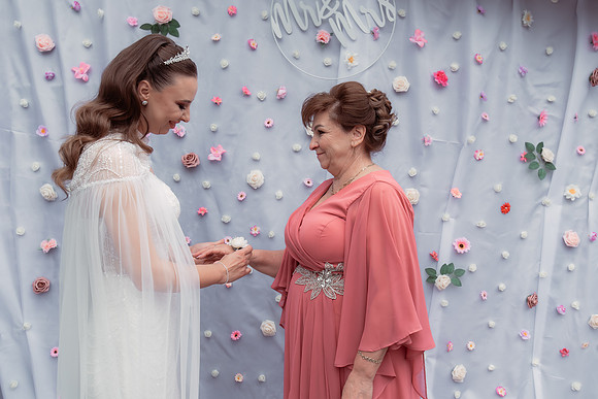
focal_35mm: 32
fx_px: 530
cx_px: 318
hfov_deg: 58.8
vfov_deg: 41.2
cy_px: 188
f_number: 4
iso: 200
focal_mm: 30
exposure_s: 1/400
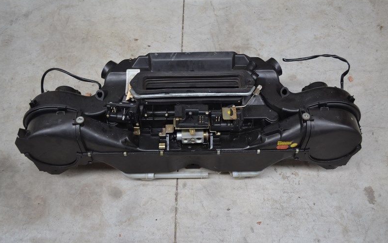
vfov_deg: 34.5
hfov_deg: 52.7
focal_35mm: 37
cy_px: 125
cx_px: 193
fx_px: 391
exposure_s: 1/20
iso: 400
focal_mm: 24
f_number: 4
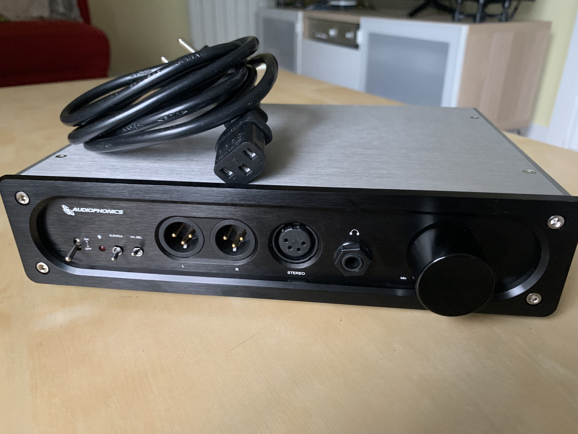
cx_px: 289
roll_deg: +0.8
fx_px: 434
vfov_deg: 53.1
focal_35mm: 26
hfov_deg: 67.3
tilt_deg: -25.9
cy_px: 217
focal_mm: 4.25
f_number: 1.8
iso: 400
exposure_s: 1/54
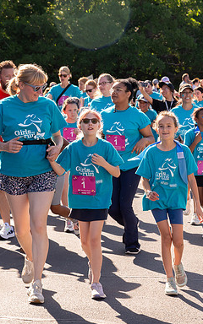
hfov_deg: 9.8
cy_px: 144
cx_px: 171
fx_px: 1177
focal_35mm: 133
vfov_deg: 15.7
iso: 800
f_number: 8
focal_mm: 70
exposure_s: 1/500
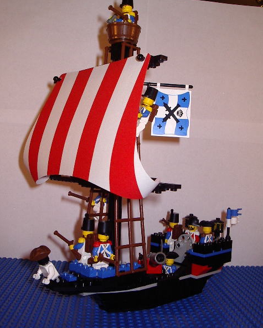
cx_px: 132
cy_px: 162
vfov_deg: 45.8
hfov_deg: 37.4
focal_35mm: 40
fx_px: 389
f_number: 4.8
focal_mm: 5.8
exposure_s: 1/60
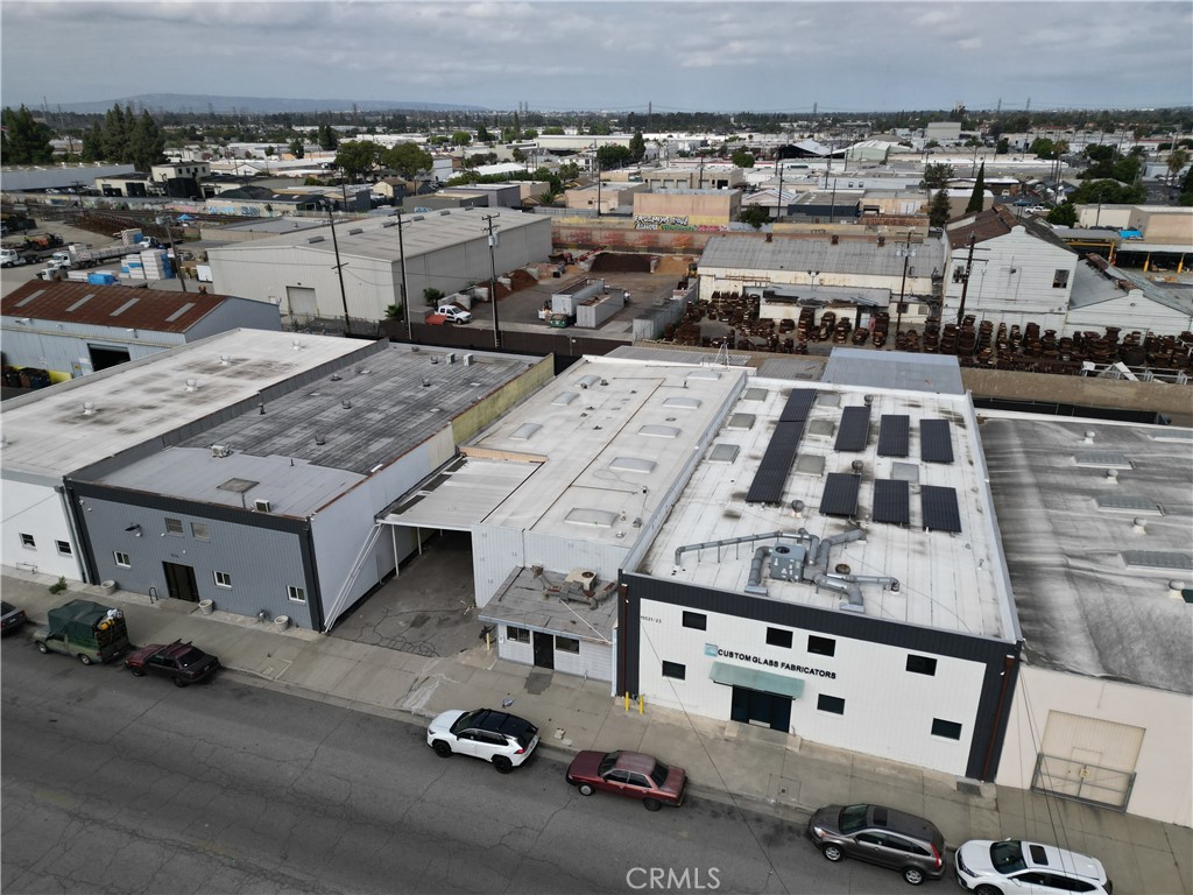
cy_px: 448
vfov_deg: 56.8
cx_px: 596
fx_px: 827
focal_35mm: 24
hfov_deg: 71.6
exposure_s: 1/120
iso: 120
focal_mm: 6.72
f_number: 1.7
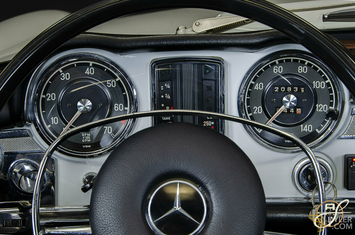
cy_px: 118
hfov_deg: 22.7
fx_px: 886
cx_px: 178
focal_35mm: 90
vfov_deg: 15.1
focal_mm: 60
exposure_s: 1/1.67
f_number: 14
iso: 200
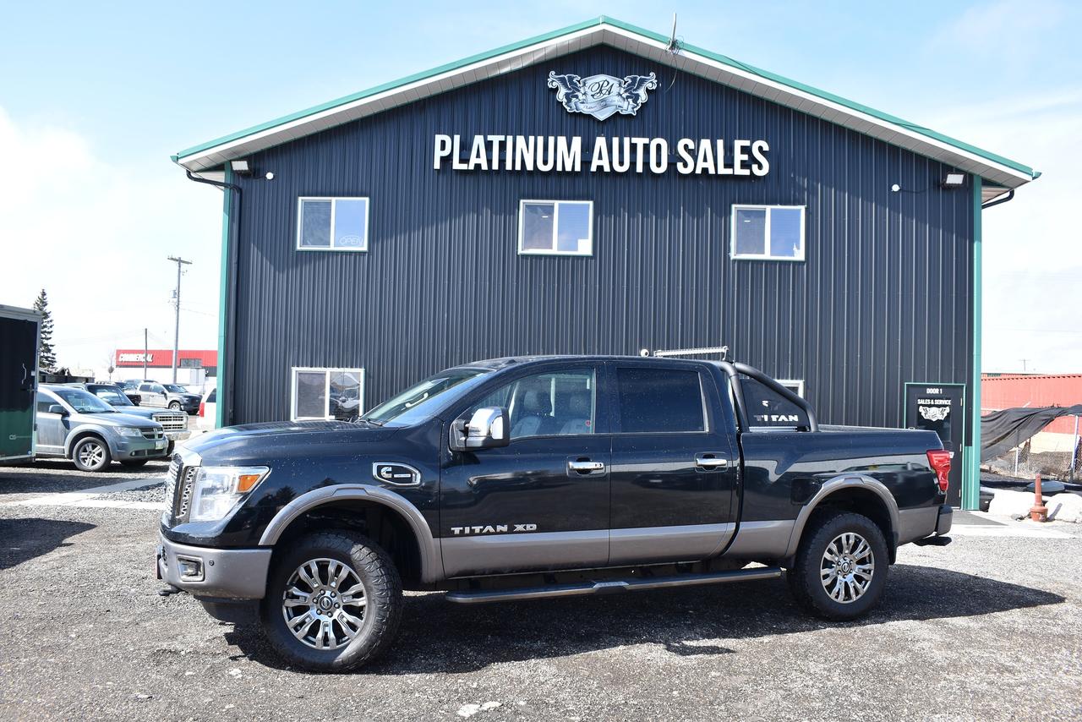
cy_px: 361
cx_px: 541
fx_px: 902
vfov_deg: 43.6
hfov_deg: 61.9
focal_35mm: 30
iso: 200
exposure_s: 1/250
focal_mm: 20
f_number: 8
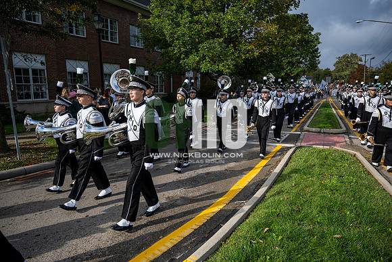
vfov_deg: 53.2
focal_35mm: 24
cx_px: 196
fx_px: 261
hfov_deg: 73.7
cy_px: 131
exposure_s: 1/1600
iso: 125
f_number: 4
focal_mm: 24
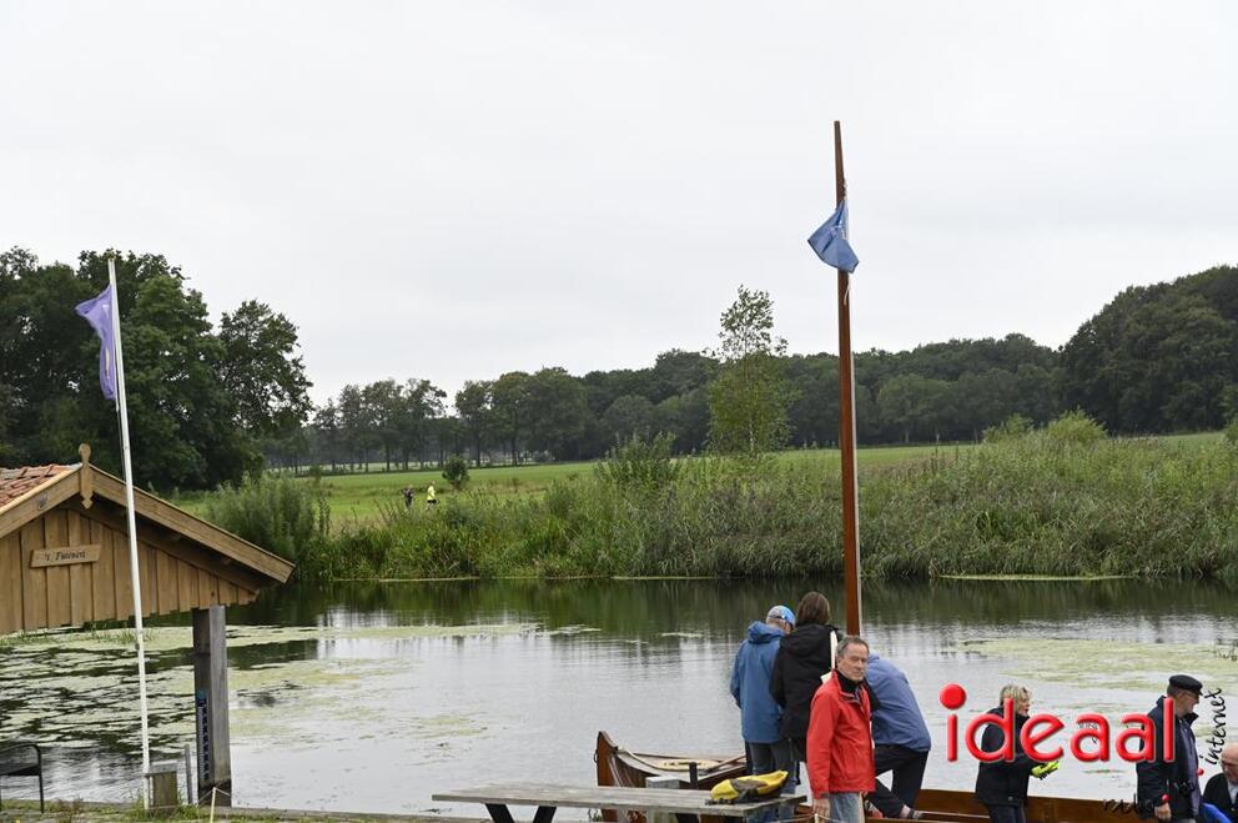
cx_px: 619
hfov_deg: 28.9
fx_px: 2404
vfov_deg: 19.4
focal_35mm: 70
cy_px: 412
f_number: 5.6
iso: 400
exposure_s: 1/320
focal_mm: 70
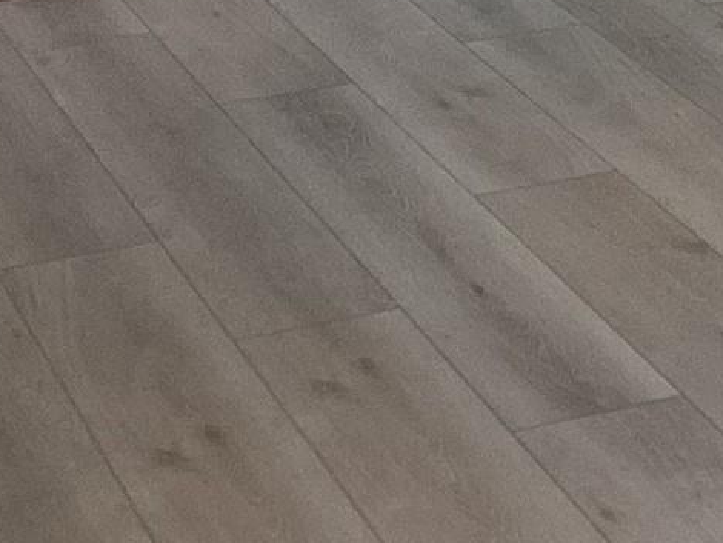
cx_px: 568
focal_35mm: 135
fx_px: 2821
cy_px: -368
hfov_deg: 14.5
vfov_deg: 10.5
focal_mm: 3.3
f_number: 2.4
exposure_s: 1/120
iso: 50
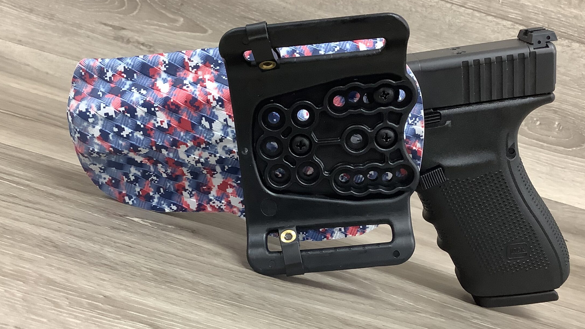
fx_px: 620
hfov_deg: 50.5
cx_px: 297
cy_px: 204
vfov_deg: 29.6
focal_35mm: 40
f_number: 2.4
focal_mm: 3.3
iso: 160
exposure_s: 1/60
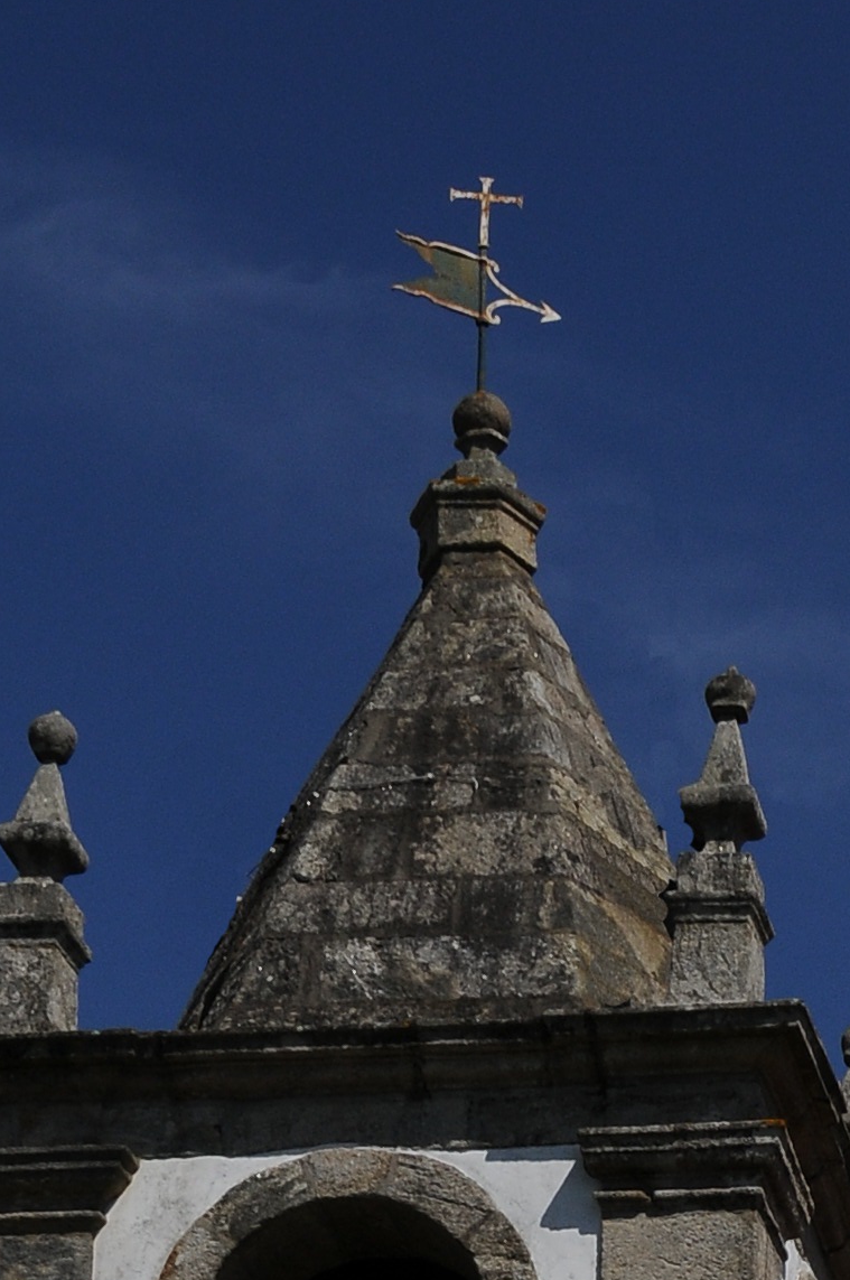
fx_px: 4794
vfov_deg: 14.1
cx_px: 1325
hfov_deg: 9.8
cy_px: 2027
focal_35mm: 135
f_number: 13
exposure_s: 1/640
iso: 200
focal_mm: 24
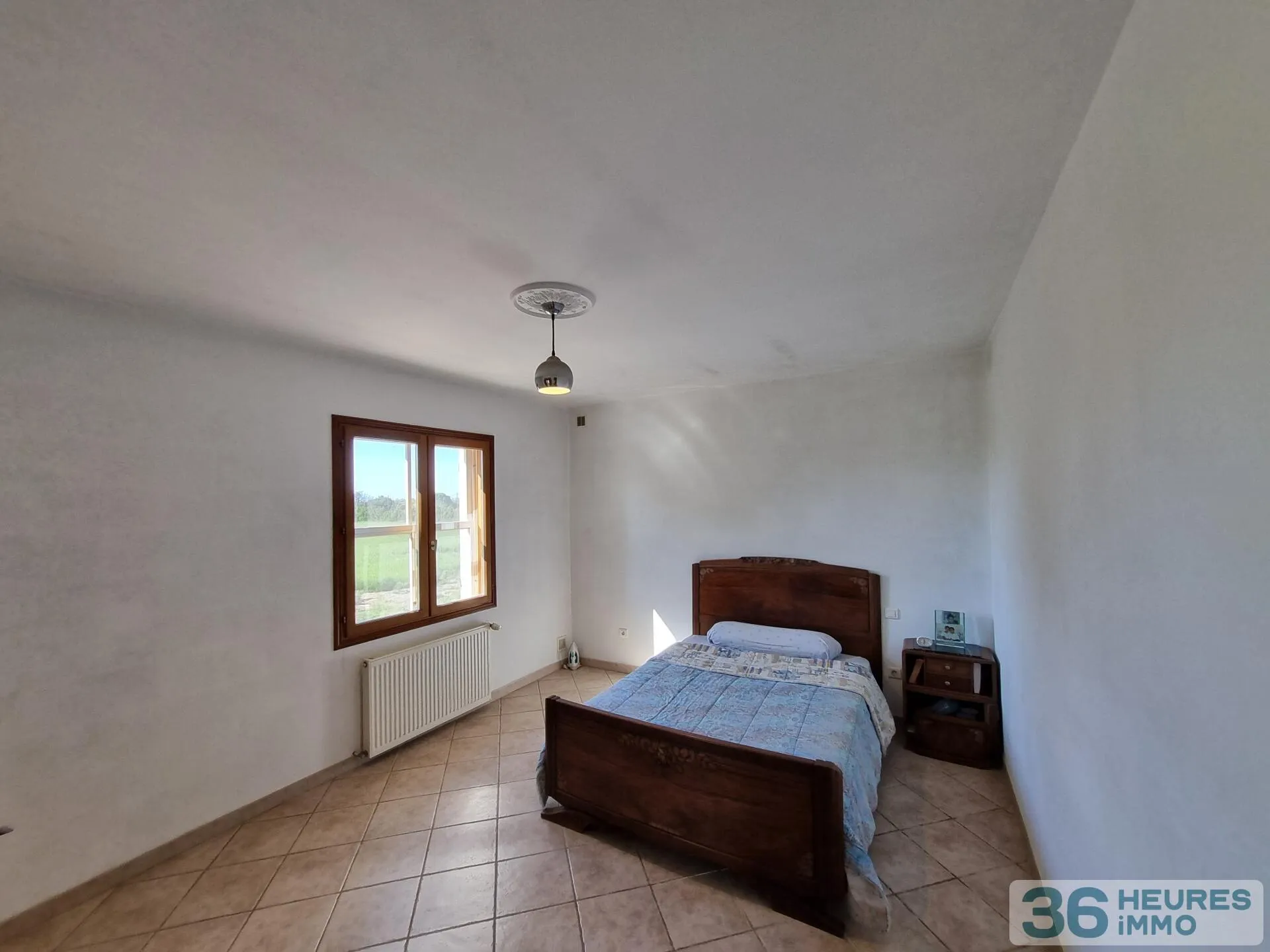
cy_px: 476
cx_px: 635
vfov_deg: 89.9
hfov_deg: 106.2
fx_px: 477
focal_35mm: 13
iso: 80
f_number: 2.2
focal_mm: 1.74
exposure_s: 1/100
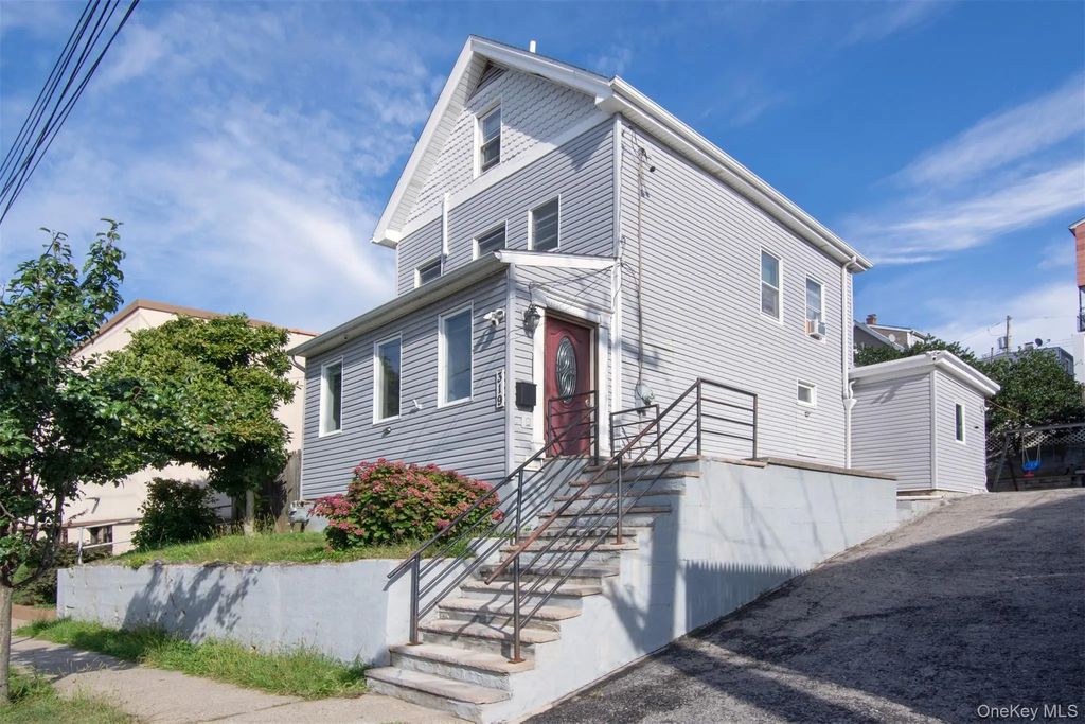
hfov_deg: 81.2
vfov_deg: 59.5
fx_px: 633
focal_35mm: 21
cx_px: 542
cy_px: 362
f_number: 14
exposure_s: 1/320
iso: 400
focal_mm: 14
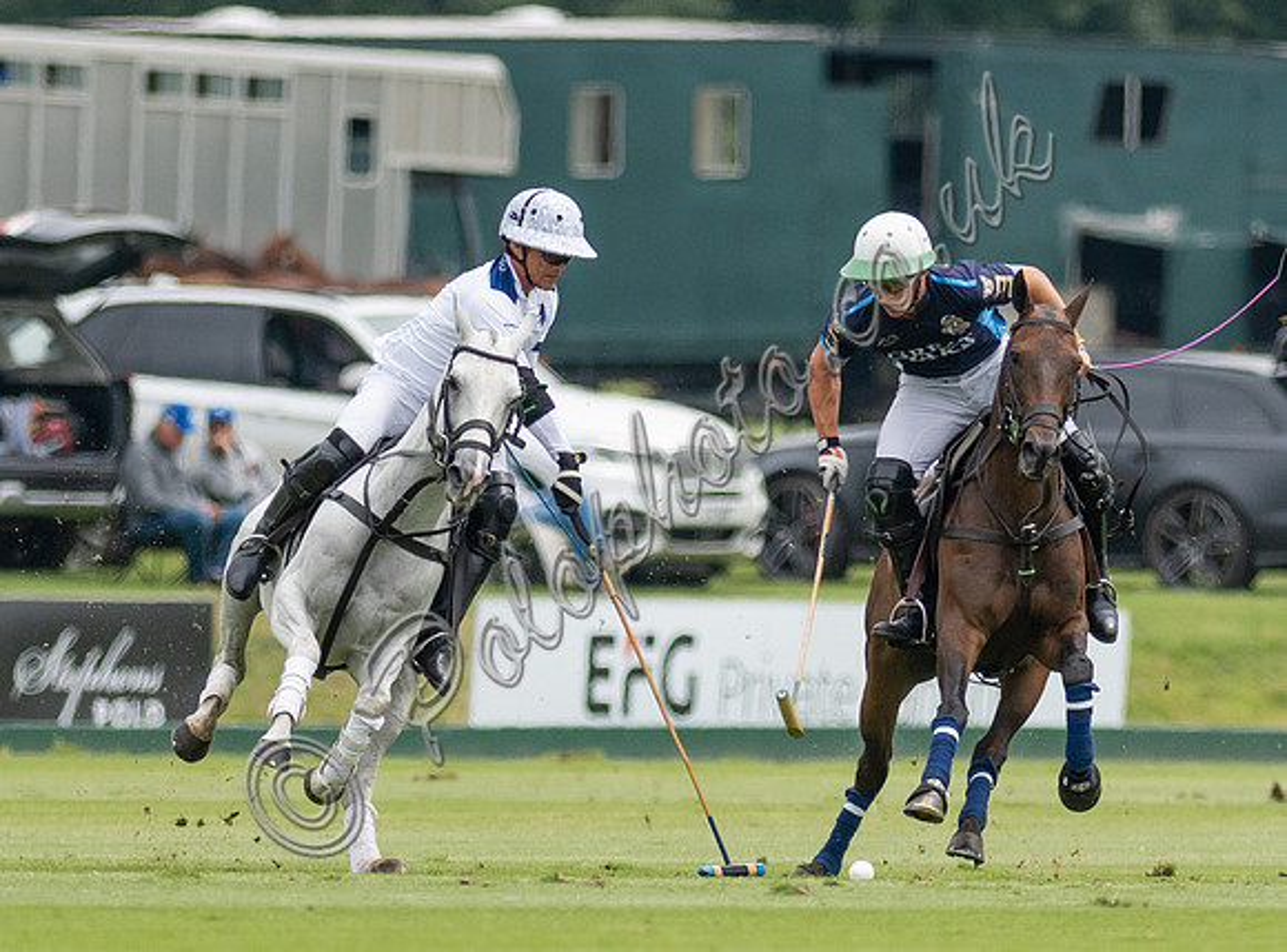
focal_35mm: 977
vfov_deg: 1.5
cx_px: 806
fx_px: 36128
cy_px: 717
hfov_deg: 2.0
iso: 400
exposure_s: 1/8000
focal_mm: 300
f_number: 2.8
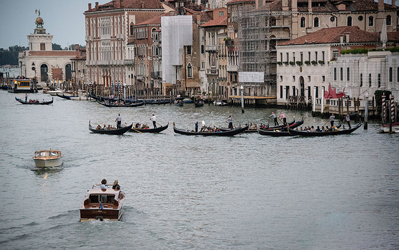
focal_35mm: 138
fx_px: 1497
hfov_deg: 15.2
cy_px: 133
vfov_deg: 9.5
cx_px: 200
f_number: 5.6
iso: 5000
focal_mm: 135
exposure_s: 1/160
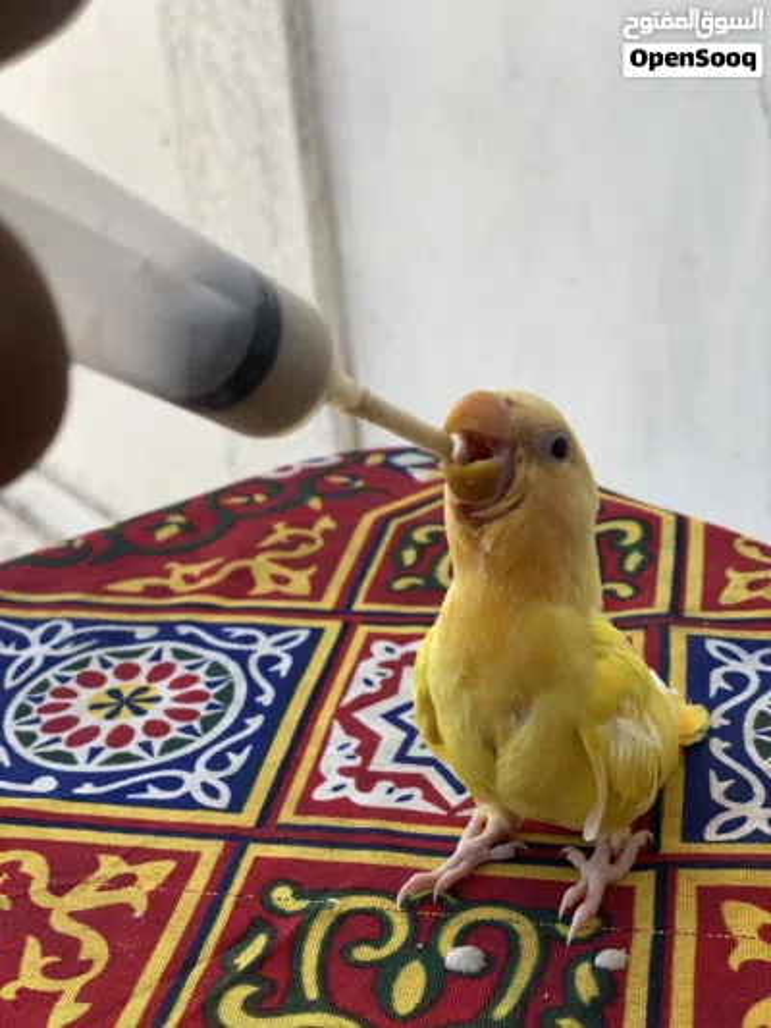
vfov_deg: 36.8
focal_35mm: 52
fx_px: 1544
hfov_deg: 28.0
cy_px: 514
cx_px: 386
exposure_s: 1/219
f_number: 2
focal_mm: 6
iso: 20
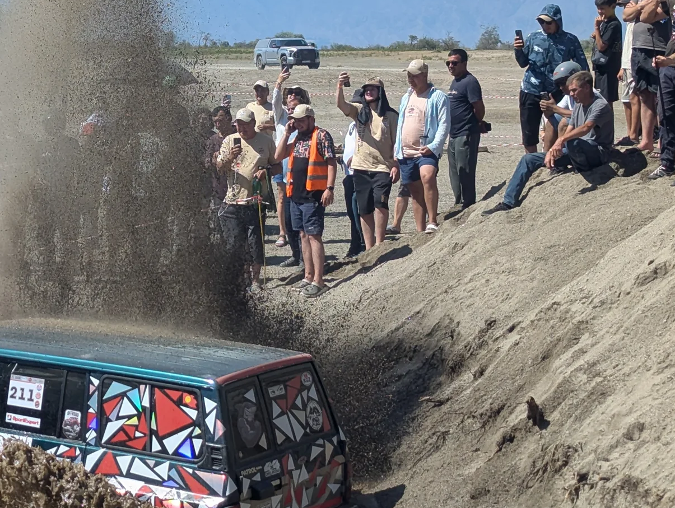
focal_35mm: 102
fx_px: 1992
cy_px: 209
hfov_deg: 19.0
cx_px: 94
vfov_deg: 14.5
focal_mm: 6.81
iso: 45
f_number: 1.85
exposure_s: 1/1898
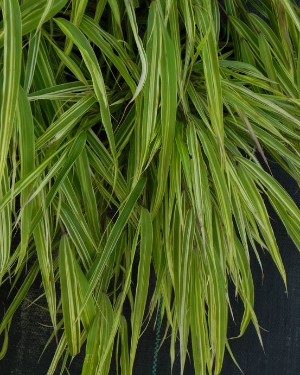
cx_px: 144
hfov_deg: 16.0
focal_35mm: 96
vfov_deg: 20.0
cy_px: 173
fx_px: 1065
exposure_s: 1/30
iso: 160
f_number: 4.5
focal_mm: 15.1
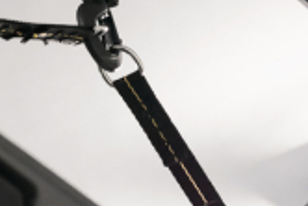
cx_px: 93
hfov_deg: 6.1
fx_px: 2886
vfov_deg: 4.1
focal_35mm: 337
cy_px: -89
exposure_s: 1/100
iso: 800
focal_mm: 70
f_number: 5.6
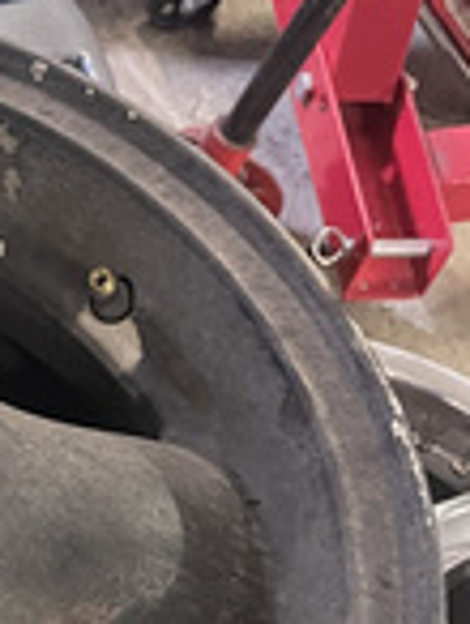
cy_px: 680
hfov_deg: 14.9
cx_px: -318
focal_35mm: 89
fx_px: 1607
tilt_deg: -62.3
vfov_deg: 20.9
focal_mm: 4.2
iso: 640
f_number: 1.6
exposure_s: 1/25
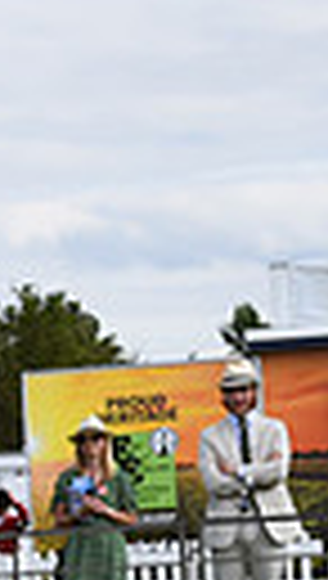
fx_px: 3617
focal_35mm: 235
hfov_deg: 4.9
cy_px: 836
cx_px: -737
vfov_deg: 9.0
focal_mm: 50
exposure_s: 1/1250
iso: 1000
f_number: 10
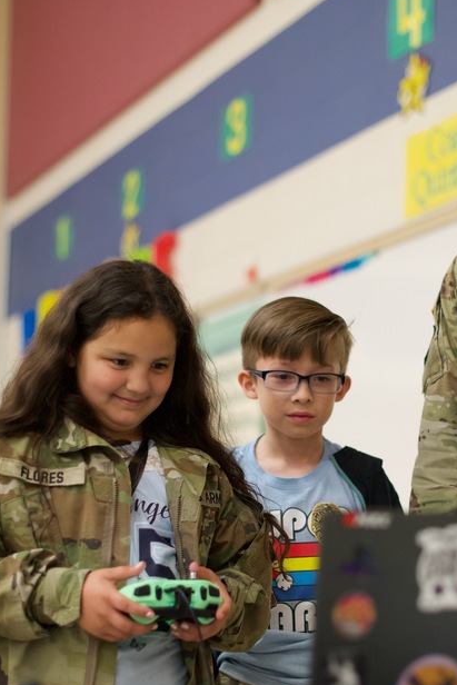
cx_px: 317
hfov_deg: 16.4
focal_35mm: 83
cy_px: 366
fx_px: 1579
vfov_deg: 24.5
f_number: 1.8
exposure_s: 1/800
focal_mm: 50
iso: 2000
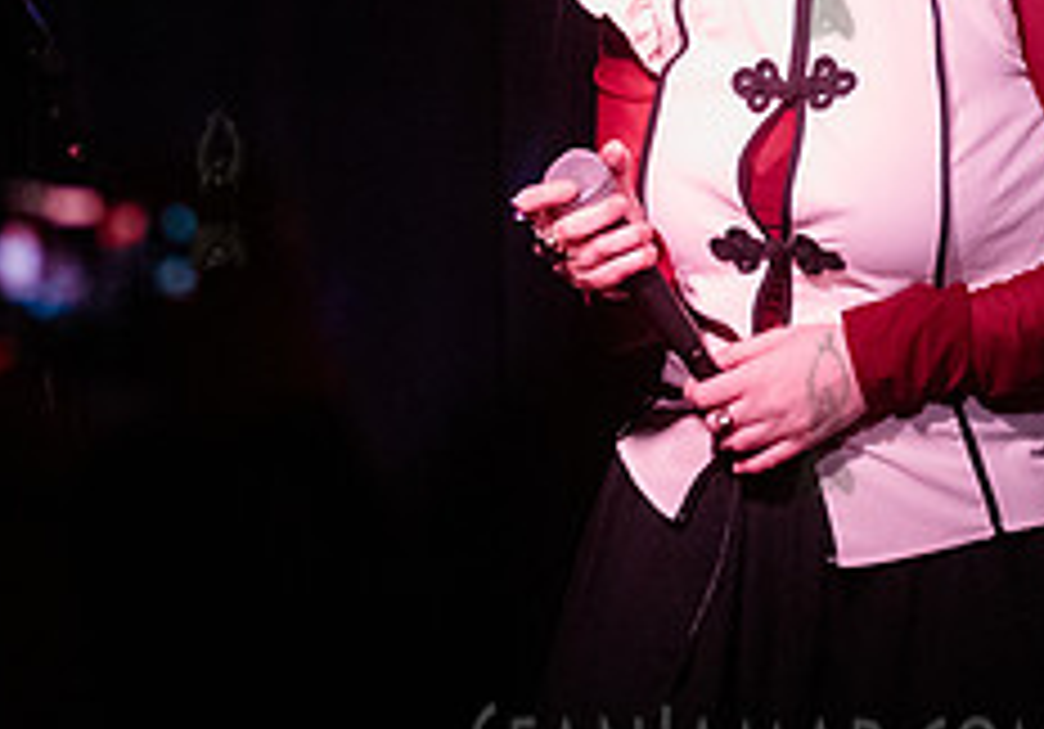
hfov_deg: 7.2
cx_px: 710
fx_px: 8269
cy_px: -77
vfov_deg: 5.0
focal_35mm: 281
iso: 8000
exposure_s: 1/250
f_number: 2.8
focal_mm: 100
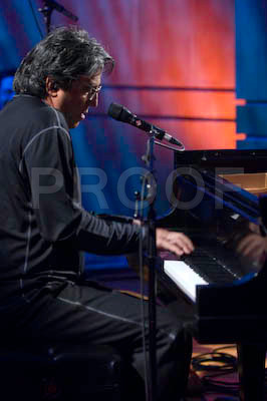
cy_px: 200
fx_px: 1755
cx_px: 134
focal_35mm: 158
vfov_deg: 13.1
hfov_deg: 8.7
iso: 800
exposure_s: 1/60
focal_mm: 105
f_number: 2.8
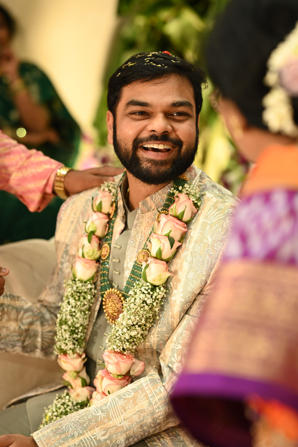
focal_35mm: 85
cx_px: 149
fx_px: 1055
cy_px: 224
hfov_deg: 16.1
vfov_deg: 23.9
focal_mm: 85
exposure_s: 1/200
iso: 320
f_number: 2.8
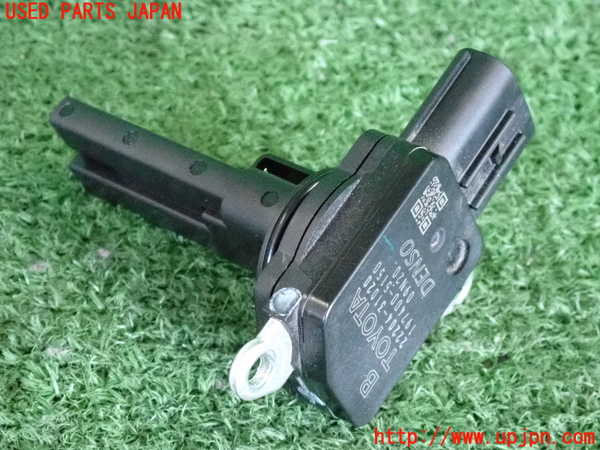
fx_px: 1733
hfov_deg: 19.6
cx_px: 300
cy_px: 225
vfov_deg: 14.8
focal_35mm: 100
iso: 5000
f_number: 4.9
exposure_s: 1/125
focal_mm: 18
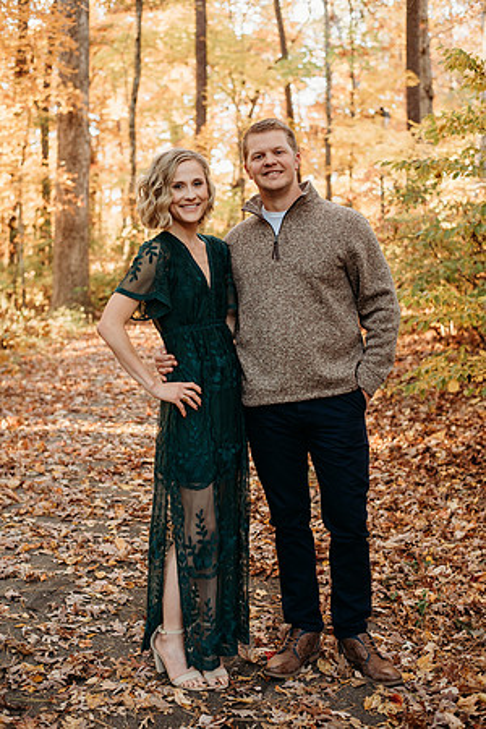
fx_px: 1012
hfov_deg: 27.0
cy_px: 364
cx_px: 243
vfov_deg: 39.6
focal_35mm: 50
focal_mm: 50
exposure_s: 1/160
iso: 800
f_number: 2.8
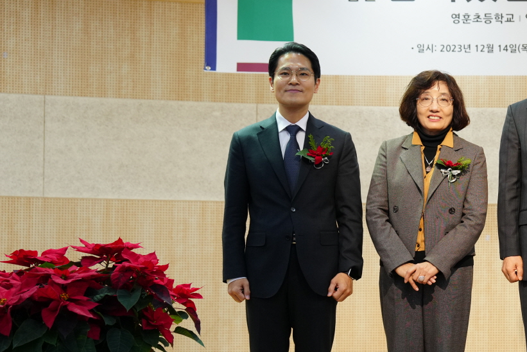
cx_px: 562
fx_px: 1508
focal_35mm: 103
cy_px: 233
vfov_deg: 13.3
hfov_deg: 19.1
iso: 640
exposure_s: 1/160
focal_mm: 47
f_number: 2.8
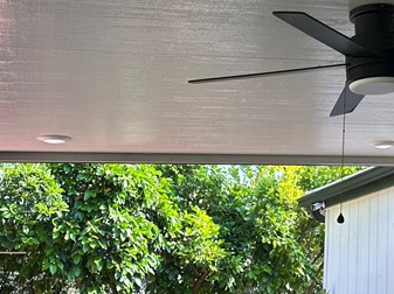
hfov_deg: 26.3
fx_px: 830
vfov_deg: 20.1
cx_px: 298
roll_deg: -2.3
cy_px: 158
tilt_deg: +9.7
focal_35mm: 73
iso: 80
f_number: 1.78
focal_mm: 6.86
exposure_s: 1/335
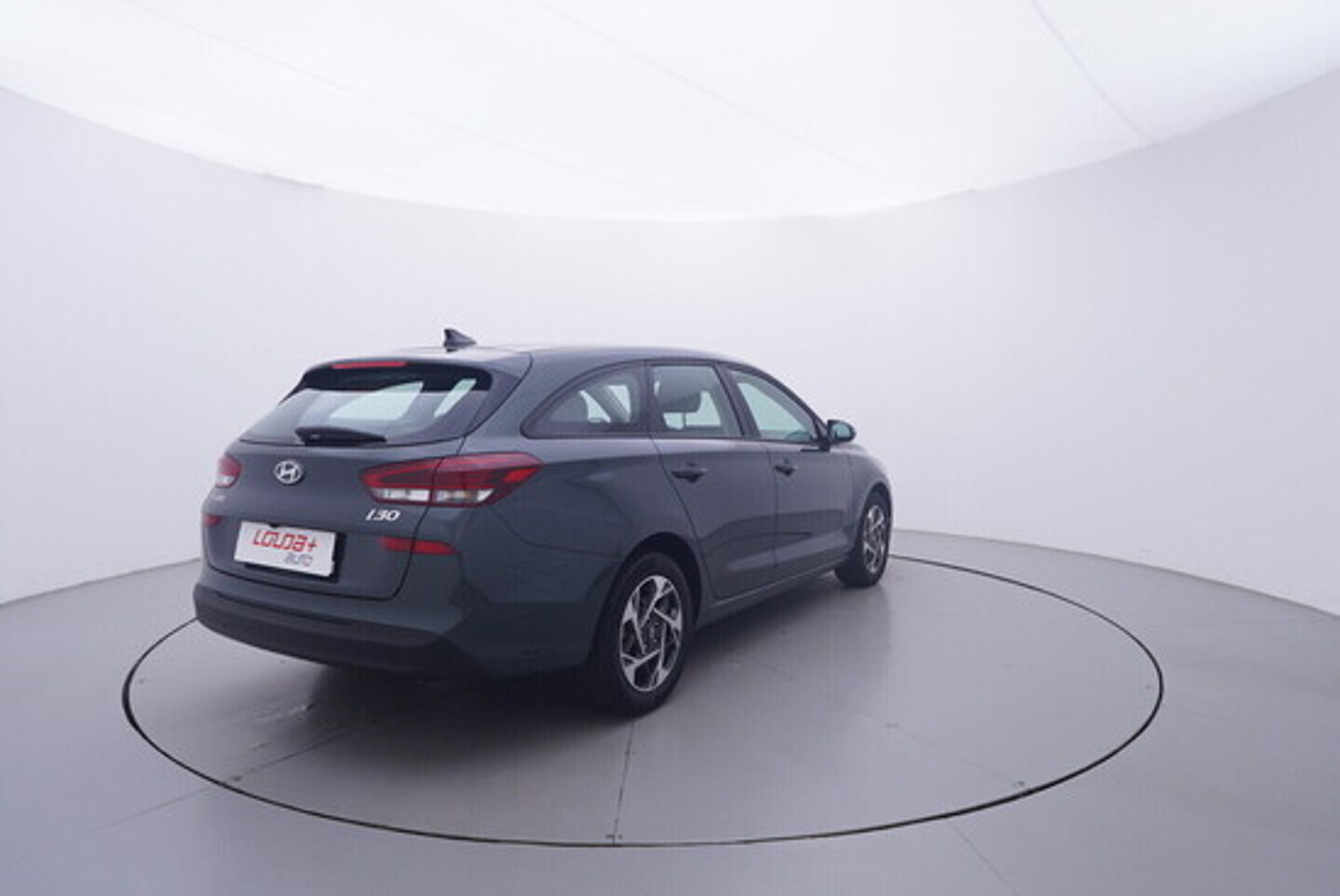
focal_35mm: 22
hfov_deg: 77.3
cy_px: 448
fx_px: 838
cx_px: 670
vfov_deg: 56.2
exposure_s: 1/80
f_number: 5
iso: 200
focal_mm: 15
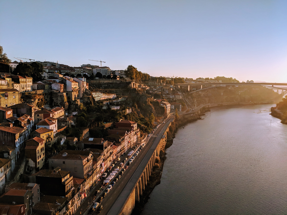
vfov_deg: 51.4
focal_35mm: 27
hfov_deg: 65.3
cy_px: 108
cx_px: 144
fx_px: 224
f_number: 1.8
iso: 55
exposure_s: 1/2924
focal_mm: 4.44
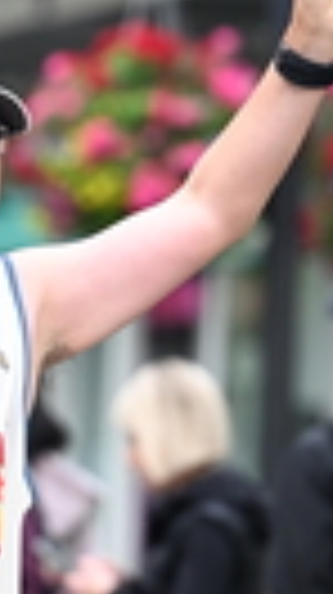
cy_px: 117
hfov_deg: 2.3
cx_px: -7
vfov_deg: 4.1
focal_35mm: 523
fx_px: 8231
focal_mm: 120
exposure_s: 1/1600
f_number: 2.8
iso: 1000
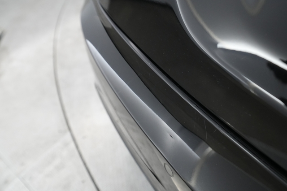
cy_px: 96
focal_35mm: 28
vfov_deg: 46.4
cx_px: 144
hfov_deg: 65.5
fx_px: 223
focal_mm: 28
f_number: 4.5
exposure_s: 1/100
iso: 3200
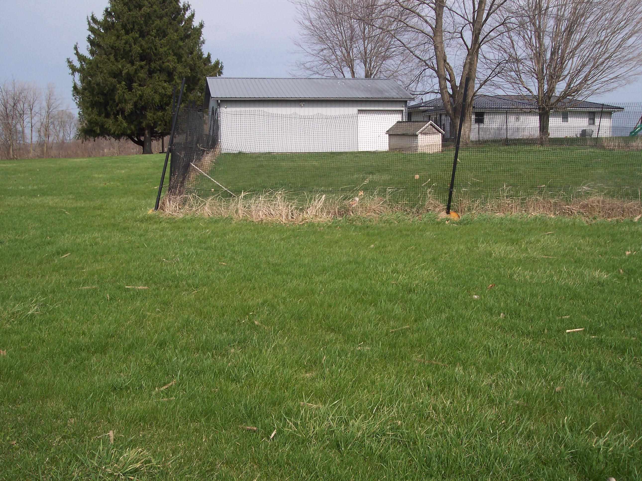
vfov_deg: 37.7
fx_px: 704
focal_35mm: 38
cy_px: 240
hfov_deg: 49.0
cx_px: 321
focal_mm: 8
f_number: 4.8
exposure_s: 1/1000
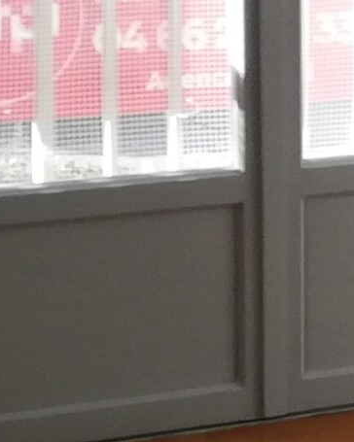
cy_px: 117
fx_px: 2803
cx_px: 830
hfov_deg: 6.9
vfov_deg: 9.0
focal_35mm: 214
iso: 50
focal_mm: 3.81
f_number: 2.2
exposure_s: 1/132
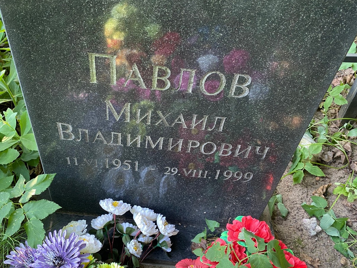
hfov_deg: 58.2
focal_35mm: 31
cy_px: 156
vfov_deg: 45.3
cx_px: 156
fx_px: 320
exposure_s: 1/60
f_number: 1.8
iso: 160
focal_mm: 4.25
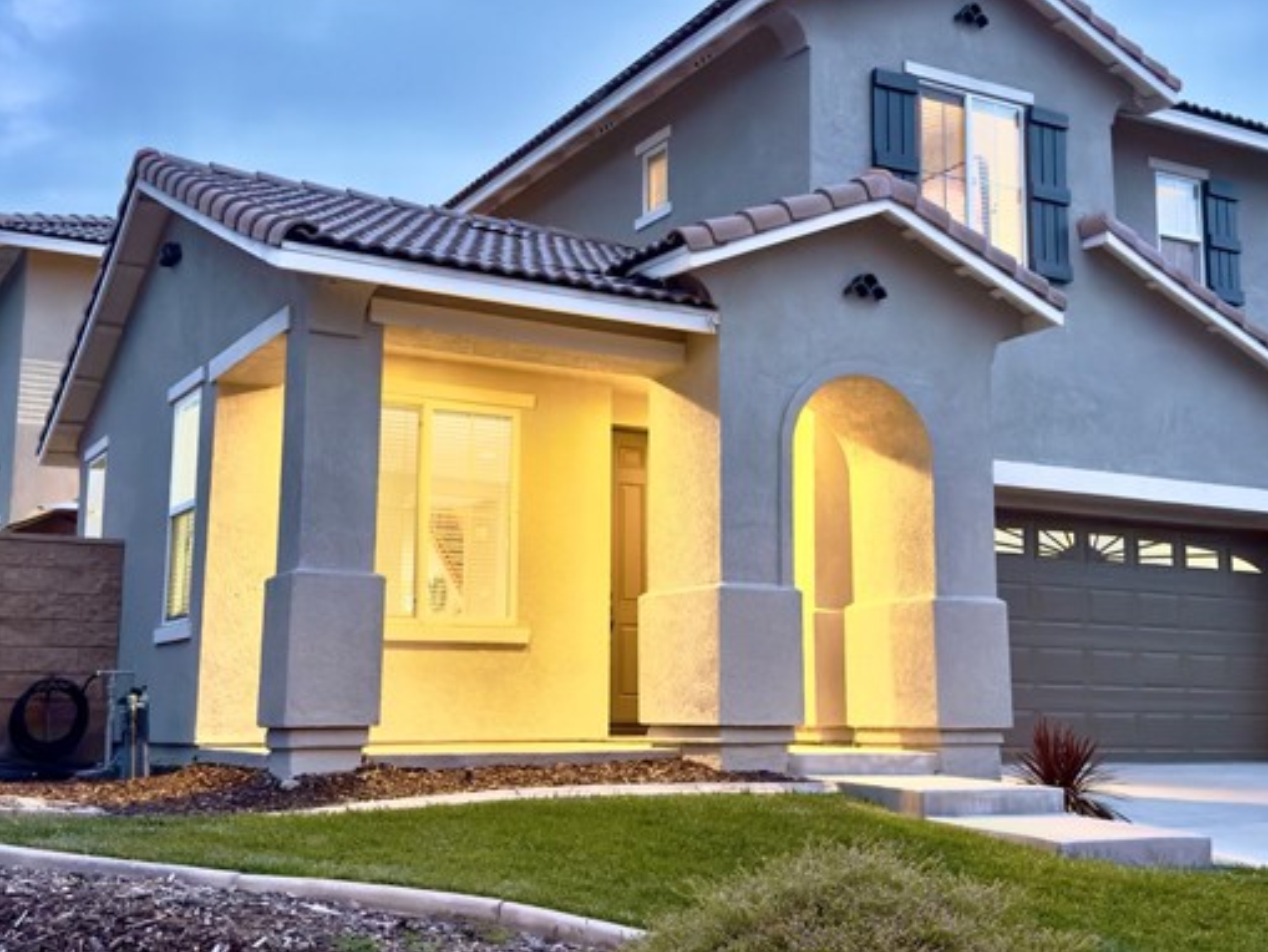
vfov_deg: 32.9
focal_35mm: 44
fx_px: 1612
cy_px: 454
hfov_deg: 42.9
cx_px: 675
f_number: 1.78
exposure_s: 1/30
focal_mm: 6.76
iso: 800
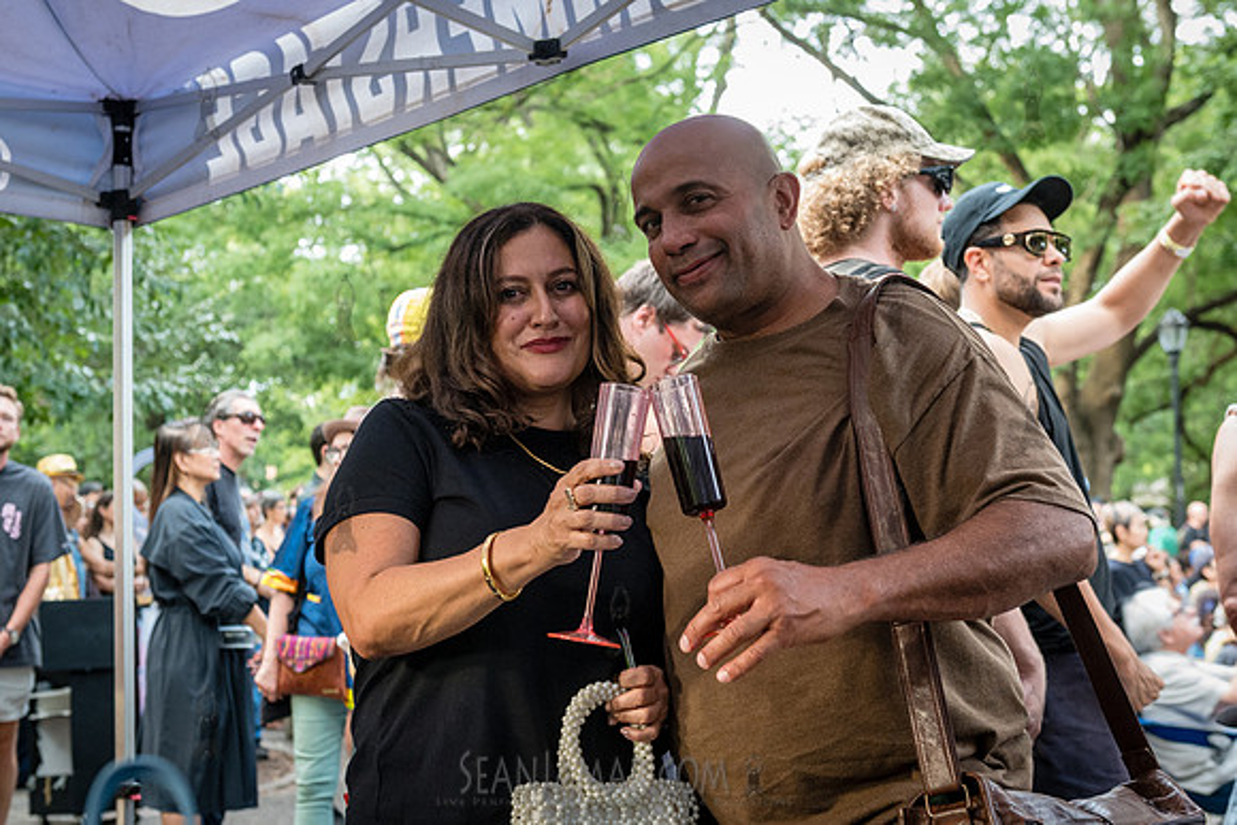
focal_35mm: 56
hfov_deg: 35.8
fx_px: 1912
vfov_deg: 24.4
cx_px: 620
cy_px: 382
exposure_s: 1/100
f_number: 4.5
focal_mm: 42
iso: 2000
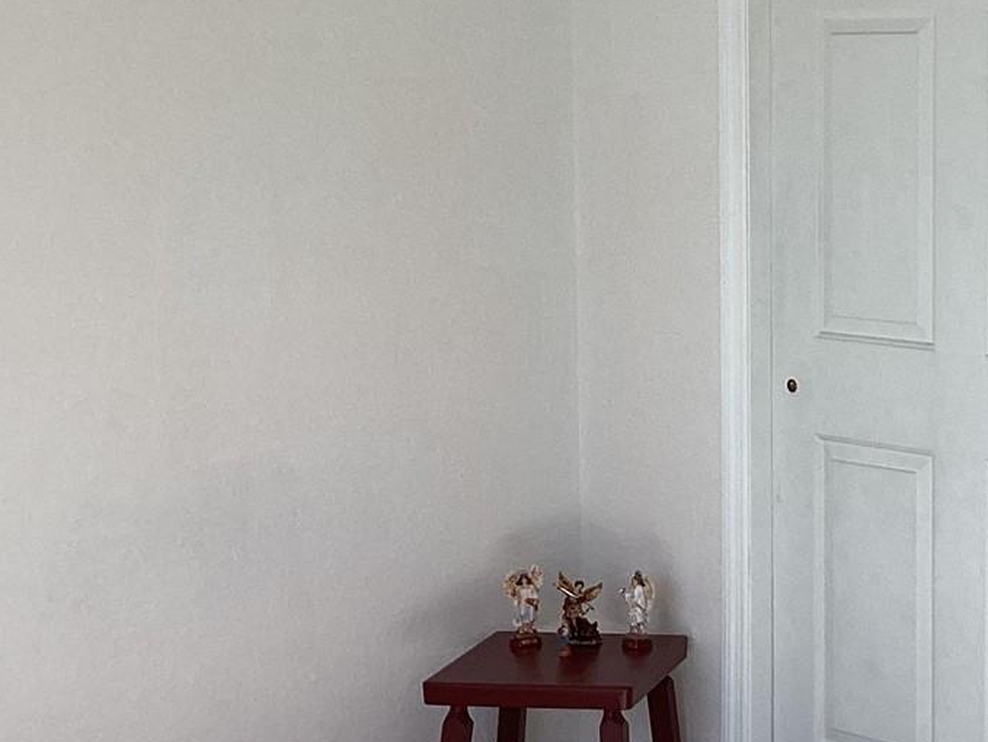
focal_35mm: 73
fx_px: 2085
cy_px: 307
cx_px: 998
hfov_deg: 25.3
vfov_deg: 20.2
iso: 40
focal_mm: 3.3
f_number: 2.4
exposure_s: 1/120
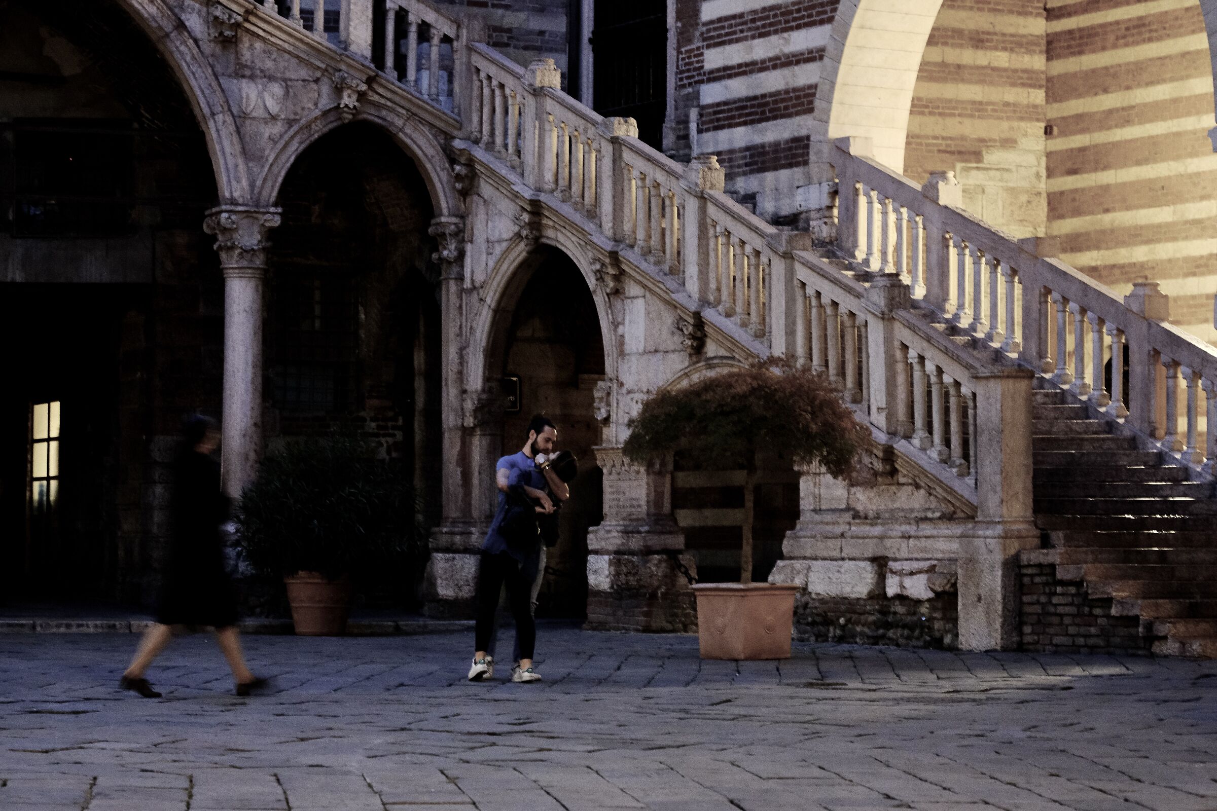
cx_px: 608
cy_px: 406
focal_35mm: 84
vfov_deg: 16.3
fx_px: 2839
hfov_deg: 24.2
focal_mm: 56
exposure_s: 1/15
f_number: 4
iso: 3200
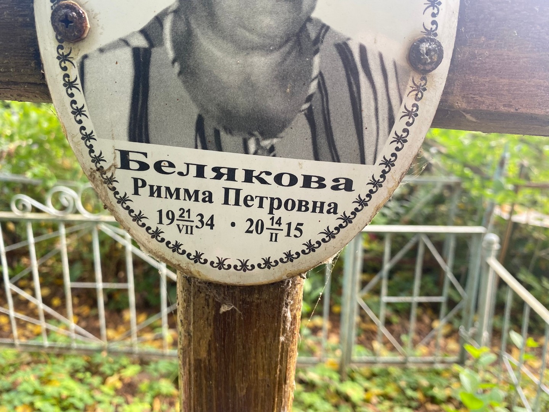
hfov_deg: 67.3
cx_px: 274
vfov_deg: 53.1
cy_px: 206
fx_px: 412
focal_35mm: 26
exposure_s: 1/122
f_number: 1.8
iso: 80
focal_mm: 4.25
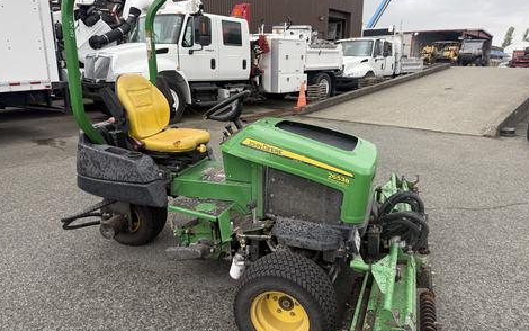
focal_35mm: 26
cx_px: 264
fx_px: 375
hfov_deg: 70.4
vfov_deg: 47.5
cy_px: 145
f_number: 1.78
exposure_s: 1/602
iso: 80
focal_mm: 6.76
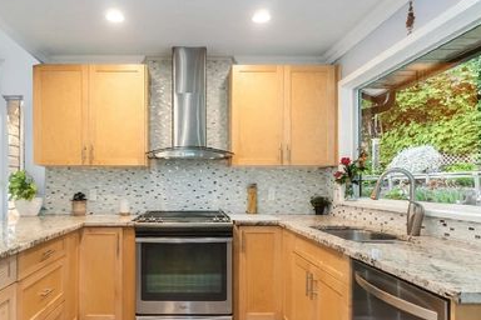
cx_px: 185
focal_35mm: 25
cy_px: 187
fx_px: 334
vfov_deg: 51.1
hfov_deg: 70.5
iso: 1000
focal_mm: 10
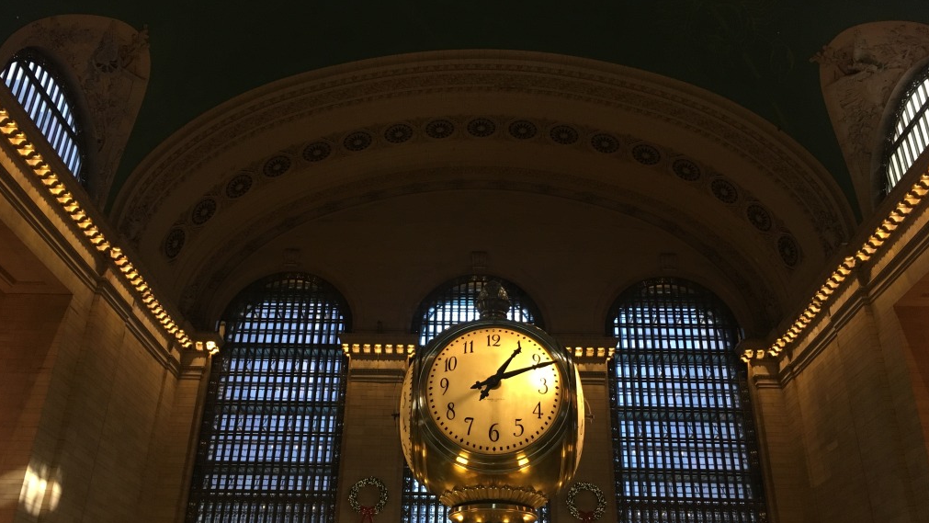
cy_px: 329
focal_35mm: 32
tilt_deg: +25.2
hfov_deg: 61.0
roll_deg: -1.3
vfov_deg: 36.5
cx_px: 465
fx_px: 788
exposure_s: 1/30
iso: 125
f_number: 2.2
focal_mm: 4.15
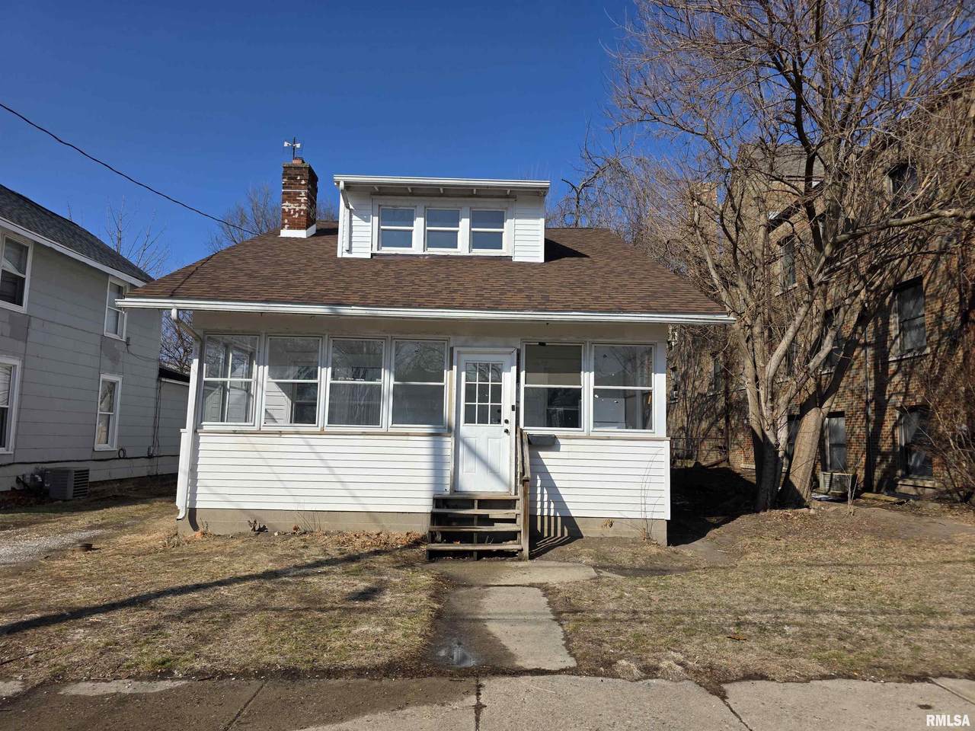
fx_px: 648
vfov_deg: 58.9
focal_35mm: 23
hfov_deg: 73.9
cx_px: 488
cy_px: 366
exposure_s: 1/7944
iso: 80
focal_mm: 6.3
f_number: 1.7
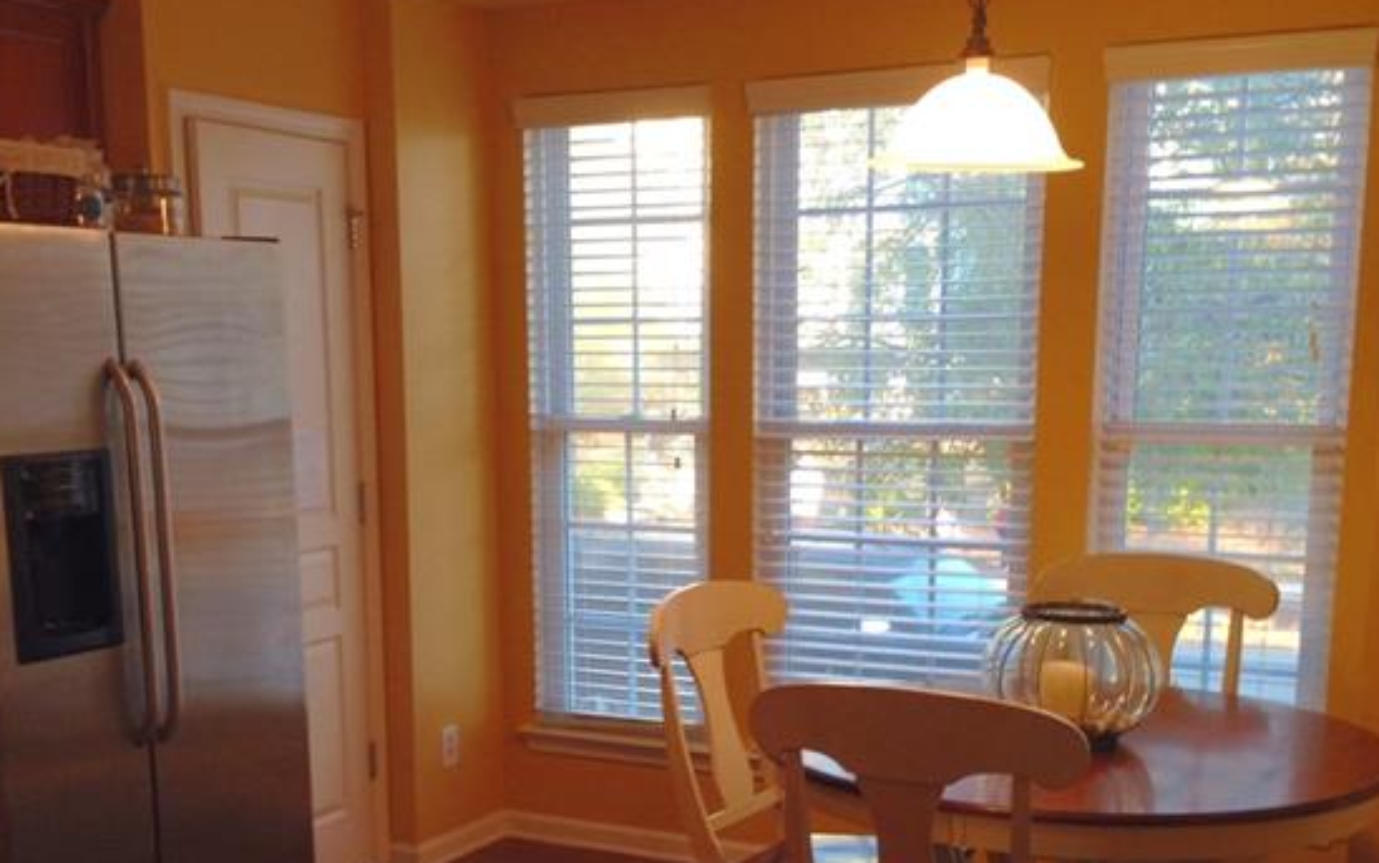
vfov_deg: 26.0
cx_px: 664
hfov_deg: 41.0
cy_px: 672
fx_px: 1842
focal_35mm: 49
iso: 50
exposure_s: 1/20
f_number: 2.4
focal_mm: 4.12
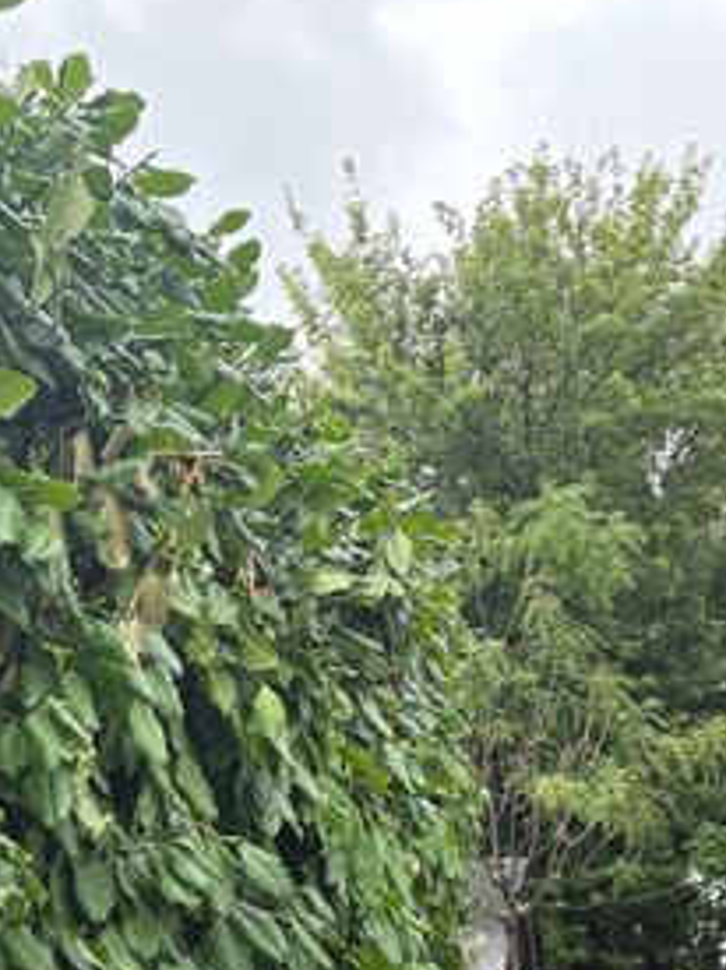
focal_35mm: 63
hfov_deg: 22.7
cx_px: 648
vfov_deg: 27.3
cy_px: 1152
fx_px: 1763
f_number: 1.6
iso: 64
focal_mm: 5.96
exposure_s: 1/240
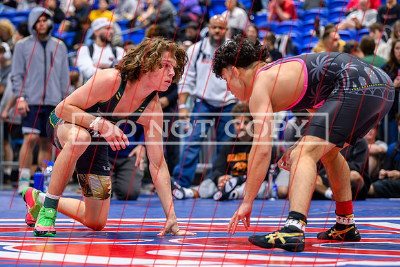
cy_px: 139
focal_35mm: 134
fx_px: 1493
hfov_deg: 15.2
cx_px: 134
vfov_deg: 10.2
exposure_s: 1/640
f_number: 2.8
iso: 3200
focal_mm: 94
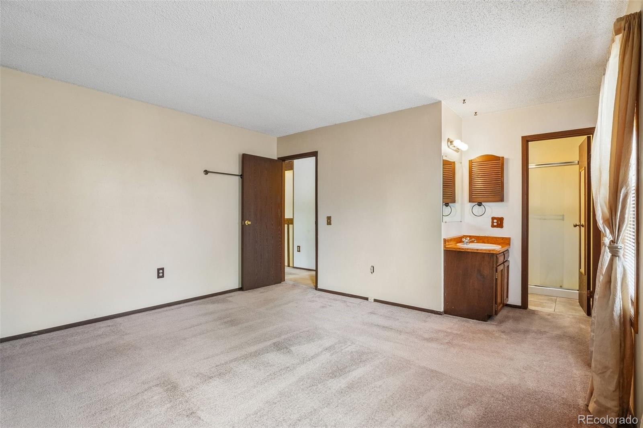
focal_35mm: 16
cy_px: 214
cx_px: 322
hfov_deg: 95.0
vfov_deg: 72.0
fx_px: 295
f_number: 8
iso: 500
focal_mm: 11
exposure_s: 1/8
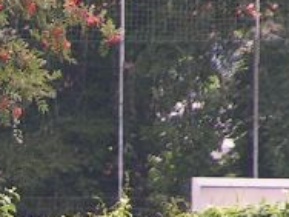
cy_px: 319
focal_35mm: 1206
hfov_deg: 1.6
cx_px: -134
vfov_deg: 1.2
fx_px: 10069
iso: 50
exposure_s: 1/320
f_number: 3.5
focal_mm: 43.3
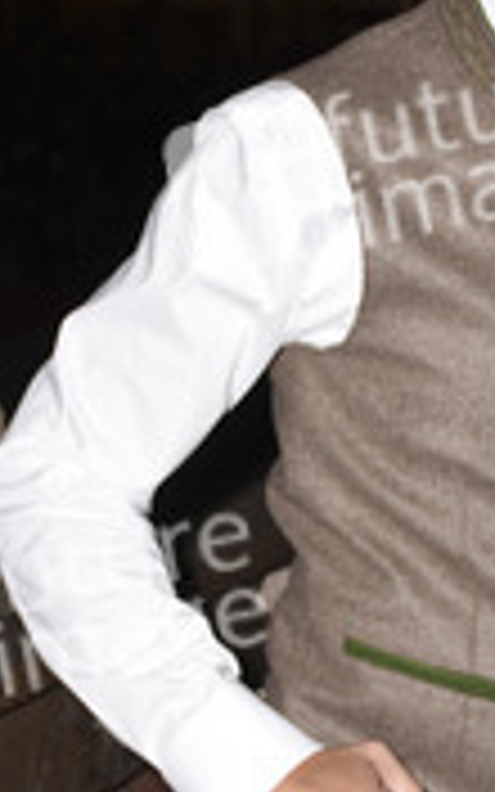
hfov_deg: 9.4
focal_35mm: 139
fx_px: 3000
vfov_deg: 15.0
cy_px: 396
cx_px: 526
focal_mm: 40
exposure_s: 1/160
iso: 100
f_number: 6.3
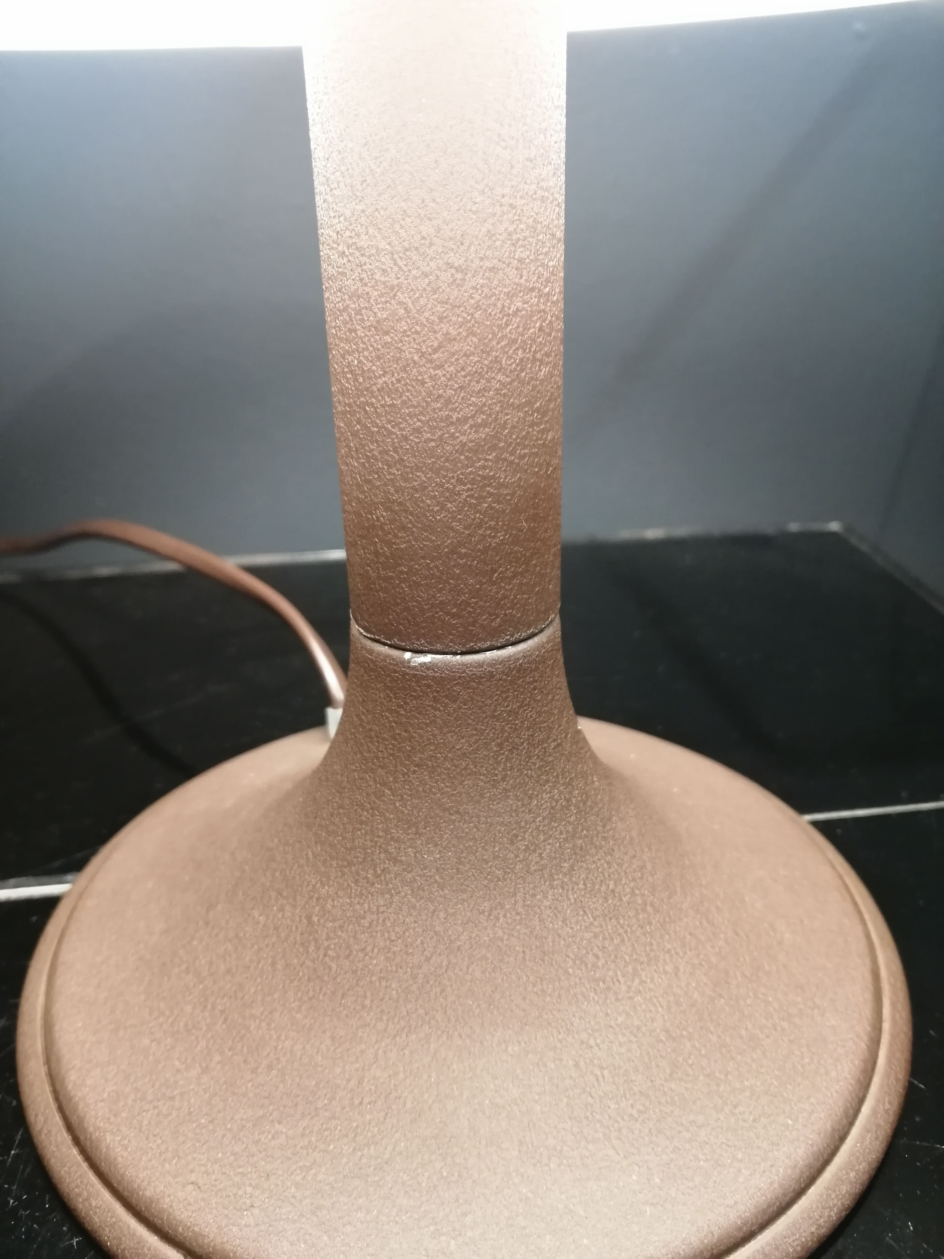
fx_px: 982
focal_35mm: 27
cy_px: 630
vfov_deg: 65.3
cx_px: 472
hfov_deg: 51.4
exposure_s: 1/25
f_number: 1.8
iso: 400
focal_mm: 3.95
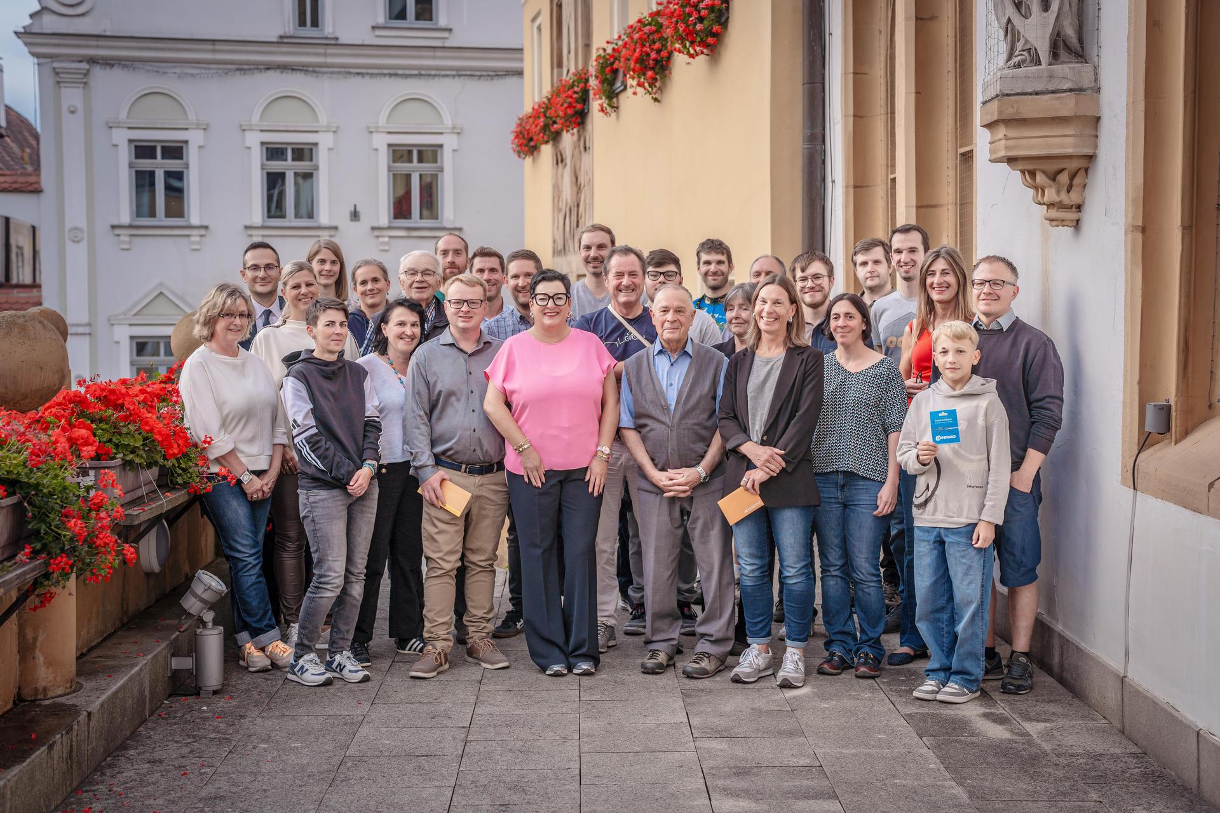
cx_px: 610
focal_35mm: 50
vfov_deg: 27.0
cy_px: 406
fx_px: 1694
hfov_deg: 39.6
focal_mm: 50
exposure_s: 1/125
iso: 320
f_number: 3.5
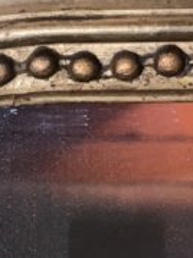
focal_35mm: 297
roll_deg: +4.8
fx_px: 2211
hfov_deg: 4.8
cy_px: 297
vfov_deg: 6.6
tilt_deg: -26.1
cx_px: -354
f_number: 2.4
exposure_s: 1/50
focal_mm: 6
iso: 125
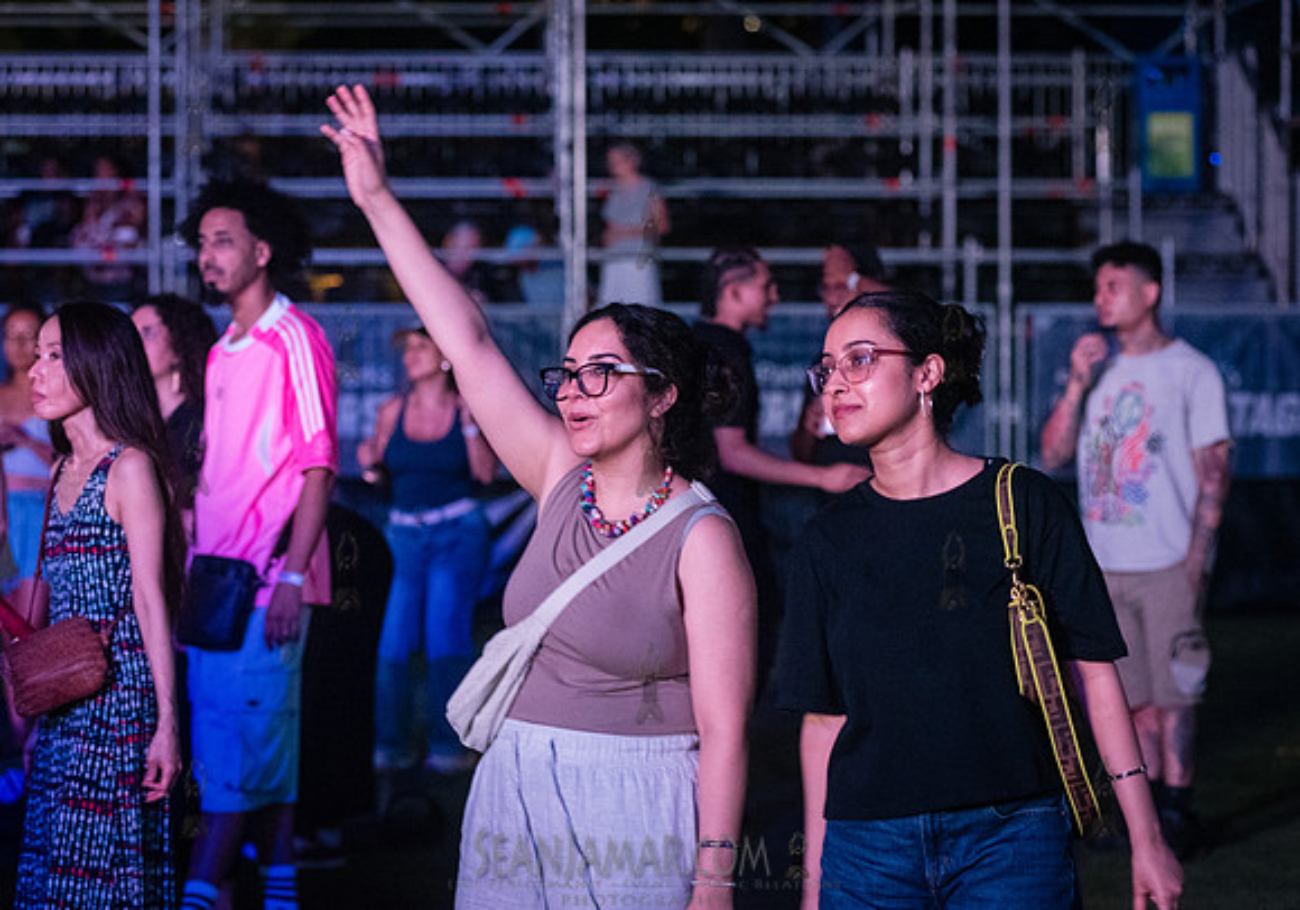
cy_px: 460
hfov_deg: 18.2
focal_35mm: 111
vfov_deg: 12.8
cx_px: 611
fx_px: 4066
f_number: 3.5
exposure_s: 1/60
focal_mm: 105
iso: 10000
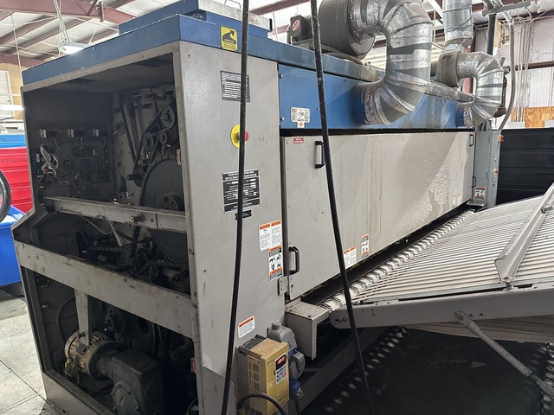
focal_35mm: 24
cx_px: 277
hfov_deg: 71.6
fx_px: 384
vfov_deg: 56.8
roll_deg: +1.3
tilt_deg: -10.7
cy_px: 208
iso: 400
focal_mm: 6.86
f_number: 1.78
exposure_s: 1/60
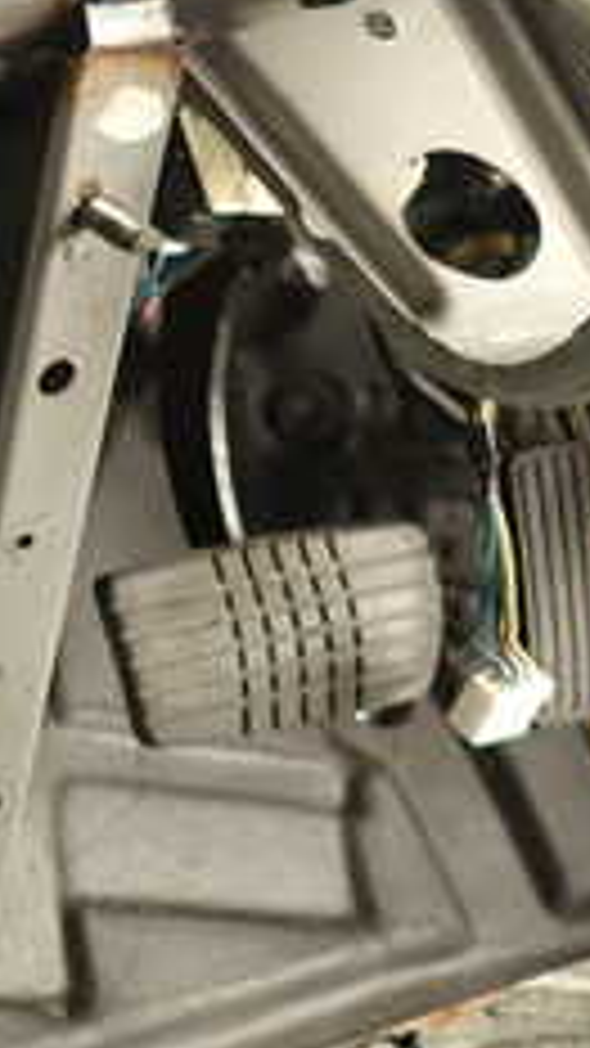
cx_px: -671
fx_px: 1948
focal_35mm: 70
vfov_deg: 29.7
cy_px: 265
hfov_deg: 13.9
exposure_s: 1/60
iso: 200
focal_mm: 4.5
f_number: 2
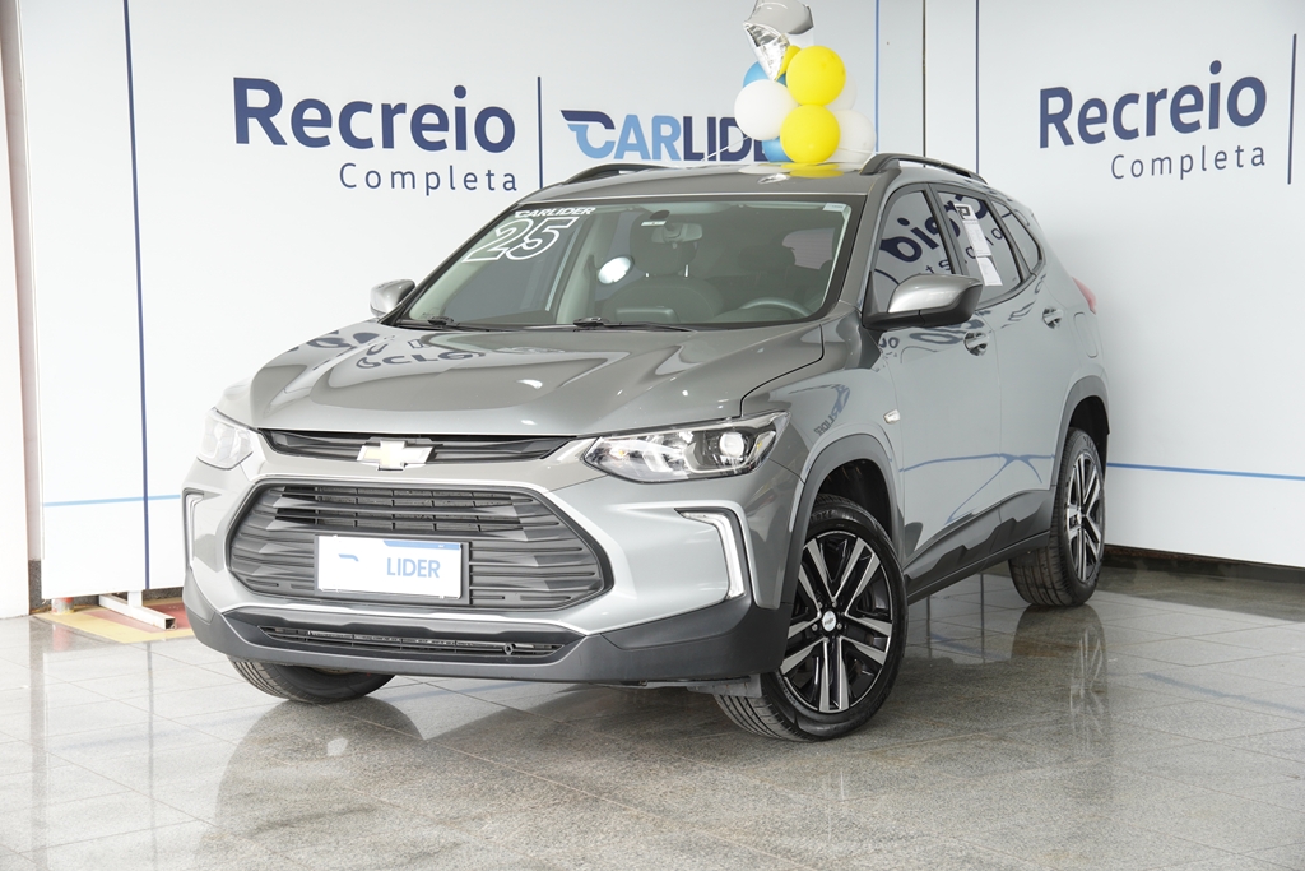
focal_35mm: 62
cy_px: 436
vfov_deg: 22.1
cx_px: 652
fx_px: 2230
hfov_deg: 32.6
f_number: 3.5
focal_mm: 41
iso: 200
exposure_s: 1/125
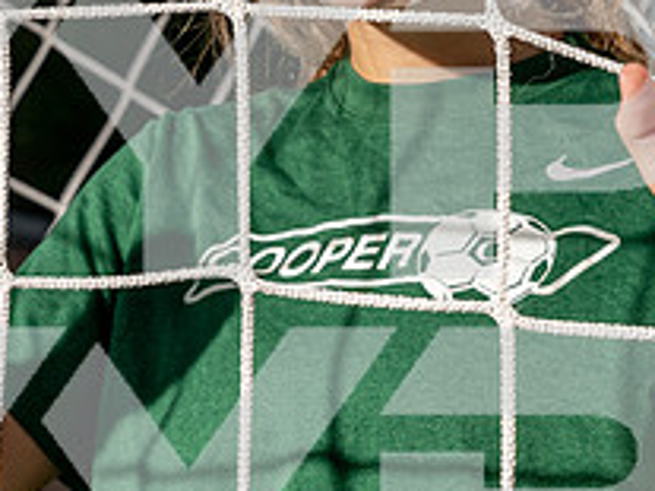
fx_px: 2856
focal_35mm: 151
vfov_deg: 9.8
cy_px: 112
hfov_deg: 13.1
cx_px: 329
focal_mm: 56
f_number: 6.3
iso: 250
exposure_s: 1/250
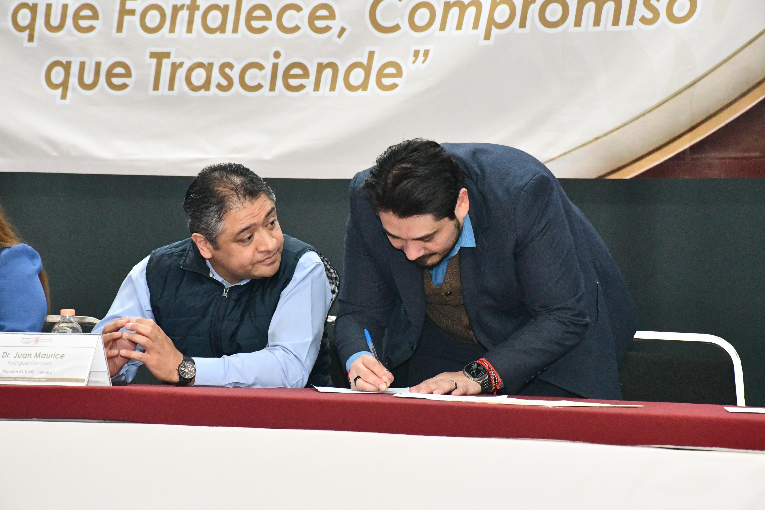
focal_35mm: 127
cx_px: 382
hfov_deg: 16.1
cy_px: 255
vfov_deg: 10.8
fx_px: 2699
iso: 12800
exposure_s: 1/100
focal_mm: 85
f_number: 9
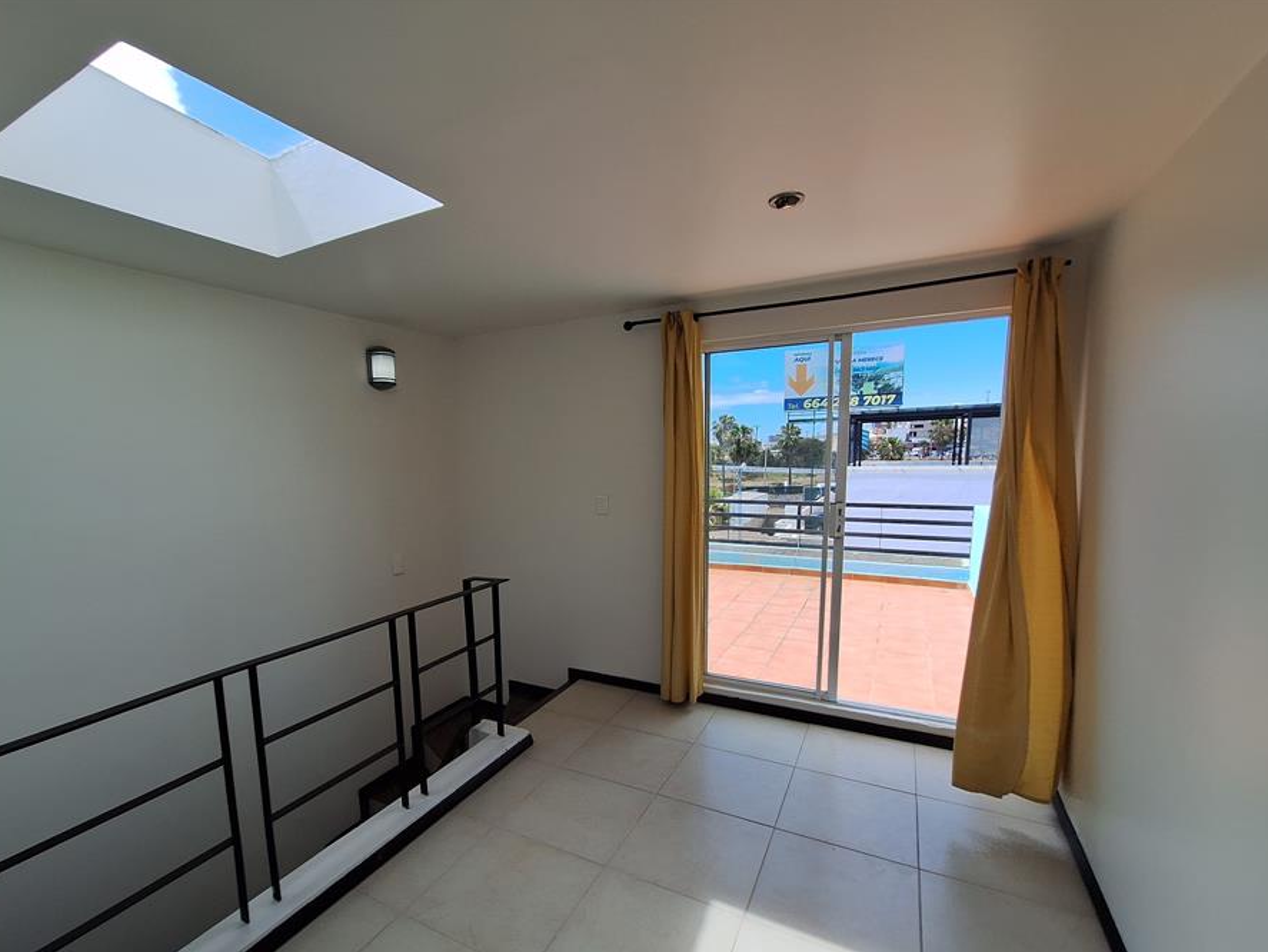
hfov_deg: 97.9
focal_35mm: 15
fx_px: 550
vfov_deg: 81.3
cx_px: 579
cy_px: 542
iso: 40
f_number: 2.2
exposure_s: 1/935
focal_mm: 1.74
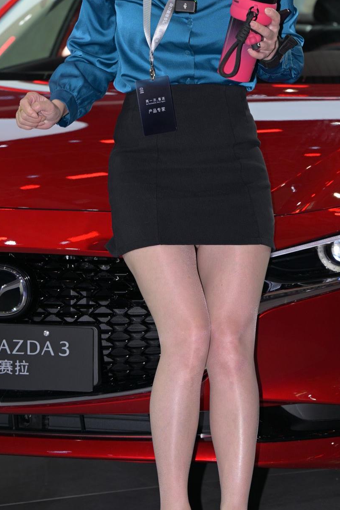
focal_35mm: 151
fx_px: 2139
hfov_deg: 9.1
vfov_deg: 13.6
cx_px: 201
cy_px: 160
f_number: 4
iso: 250
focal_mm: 79
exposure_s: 1/200
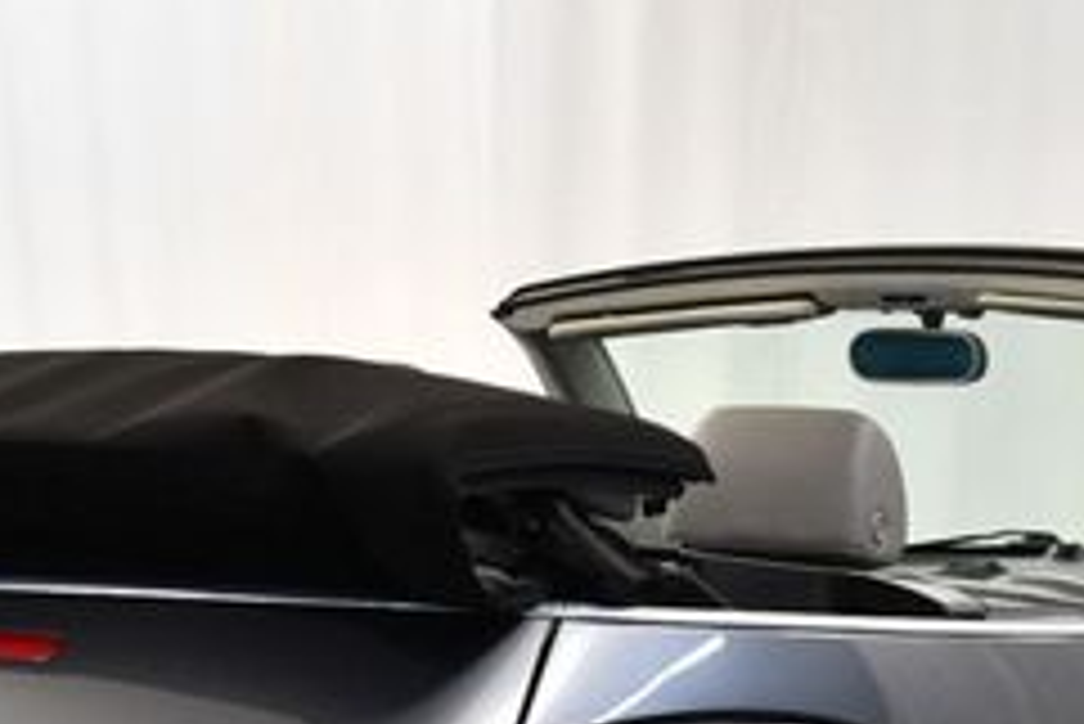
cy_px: 935
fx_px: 4158
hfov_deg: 14.9
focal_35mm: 138
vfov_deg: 9.8
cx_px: 517
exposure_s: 1/125
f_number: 4
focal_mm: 26
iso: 1000
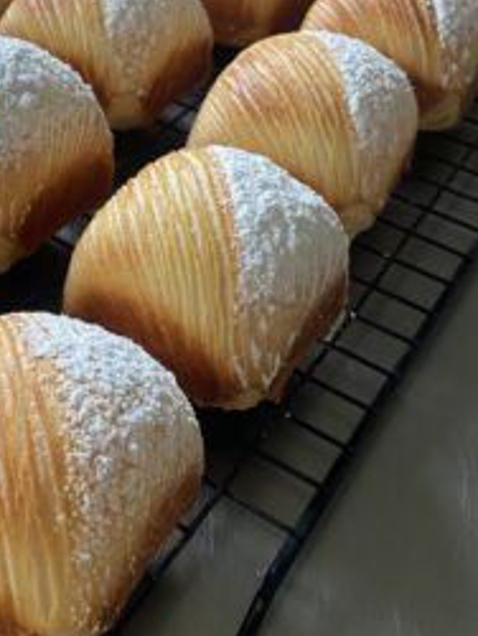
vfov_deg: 36.3
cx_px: 80
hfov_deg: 27.4
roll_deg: -3.7
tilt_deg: -39.3
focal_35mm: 52
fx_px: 956
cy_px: 198
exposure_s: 1/60
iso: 200
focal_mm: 4.25
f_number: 1.8
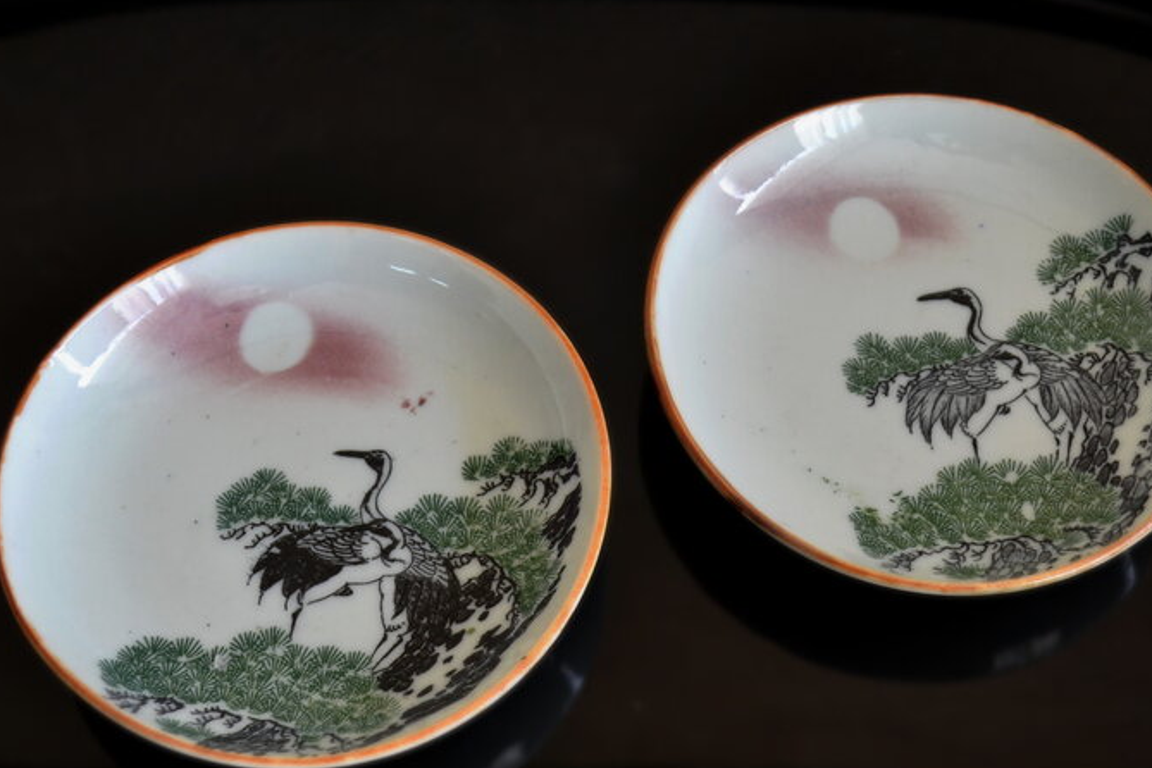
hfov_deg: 35.6
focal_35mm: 56
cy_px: 436
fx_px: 1792
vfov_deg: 24.2
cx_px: 611
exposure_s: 1/50
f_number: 4.2
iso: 400
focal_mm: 26
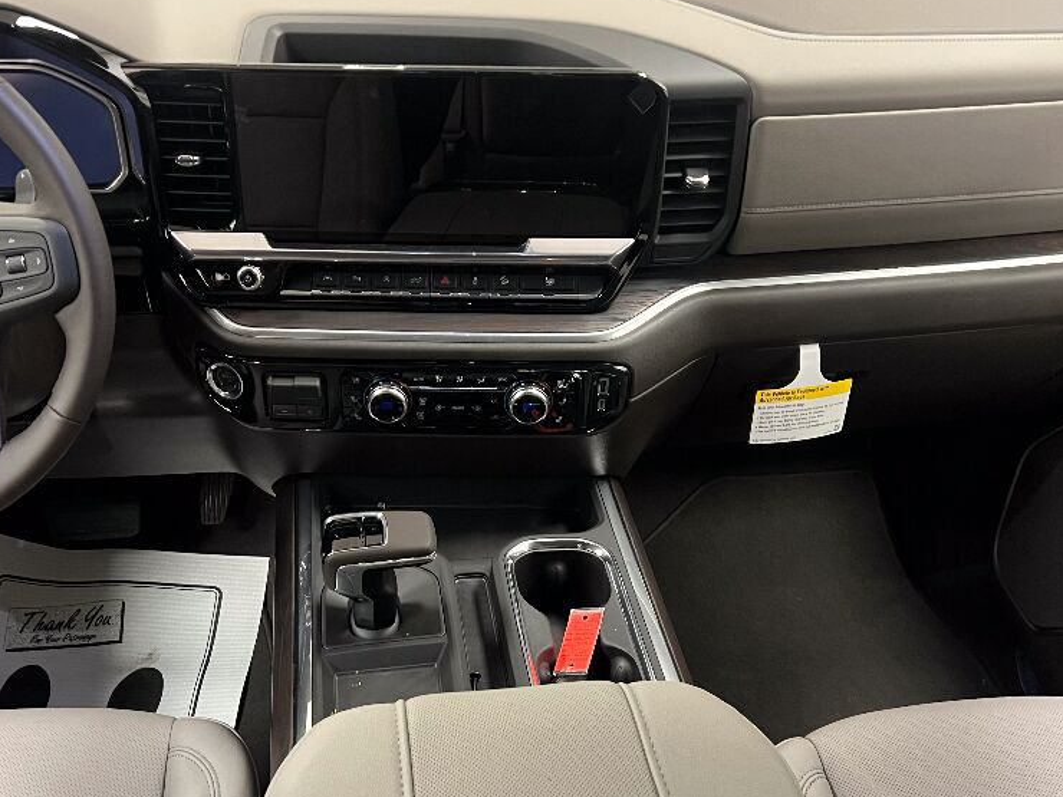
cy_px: 484
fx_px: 1106
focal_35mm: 36
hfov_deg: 51.2
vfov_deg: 39.5
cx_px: 471
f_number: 1.5
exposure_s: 1/40
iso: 500
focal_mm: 5.7
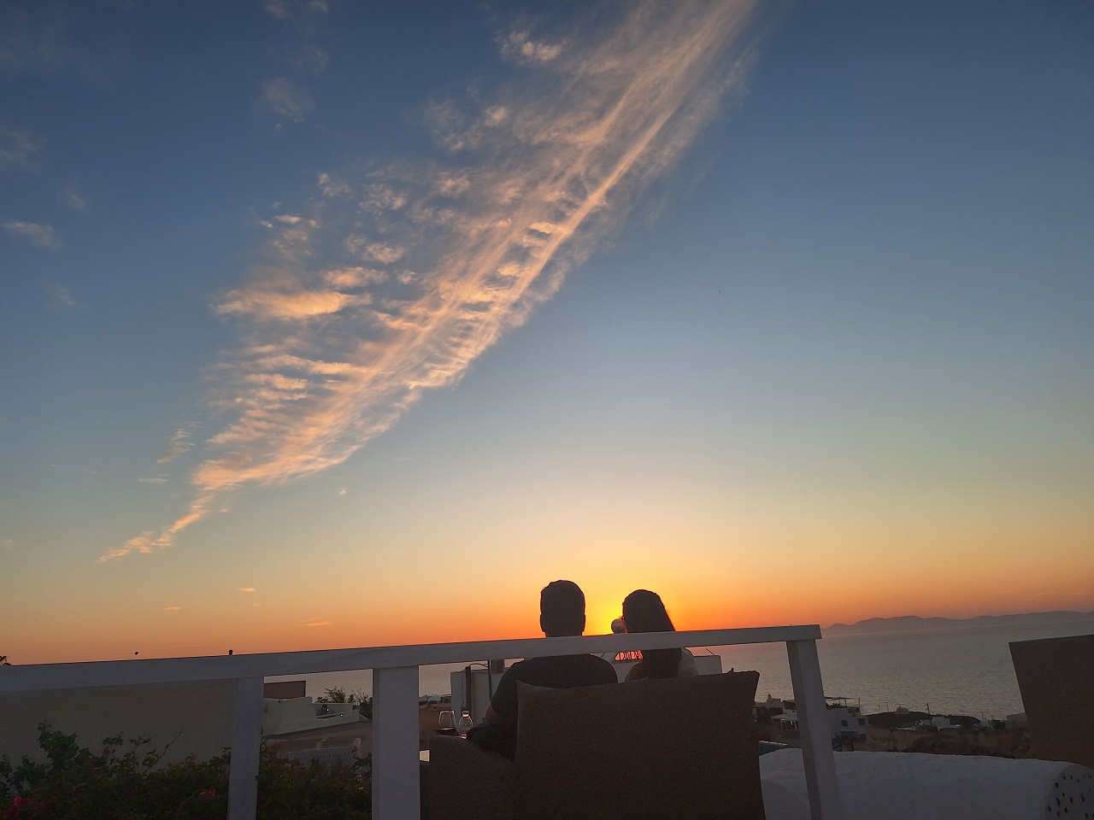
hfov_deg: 73.9
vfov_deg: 58.9
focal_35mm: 23
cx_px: 547
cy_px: 410
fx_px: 727
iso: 40
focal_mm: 5.54
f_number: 1.8
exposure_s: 1/808
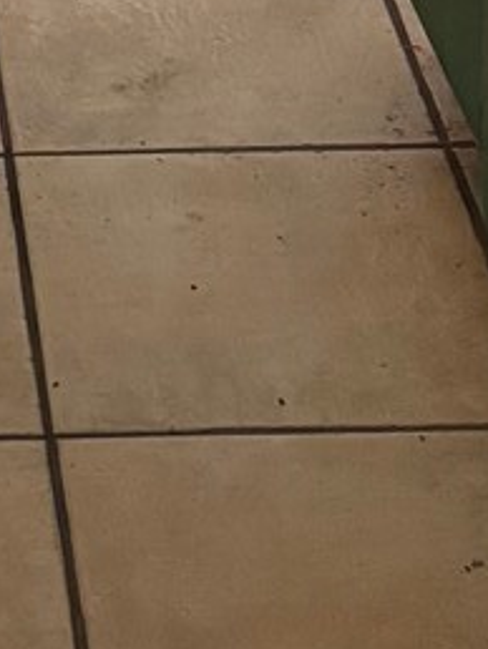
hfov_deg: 9.0
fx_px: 3021
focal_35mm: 161
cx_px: -191
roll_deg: +0.2
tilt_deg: -12.3
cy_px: -911
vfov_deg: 10.5
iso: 640
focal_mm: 5.96
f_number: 1.6
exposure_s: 1/40
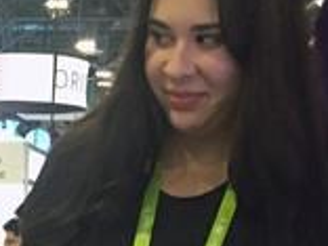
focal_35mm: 121
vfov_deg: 11.4
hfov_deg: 15.6
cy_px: 439
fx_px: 1147
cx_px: -71
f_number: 2.2
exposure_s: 1/30
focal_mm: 4.15
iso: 250
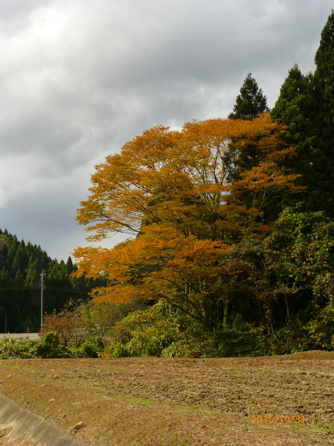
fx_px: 695
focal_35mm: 54
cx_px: 167
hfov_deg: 27.0
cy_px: 223
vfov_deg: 35.5
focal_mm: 9.7
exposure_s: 1/640
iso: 160
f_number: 4.6
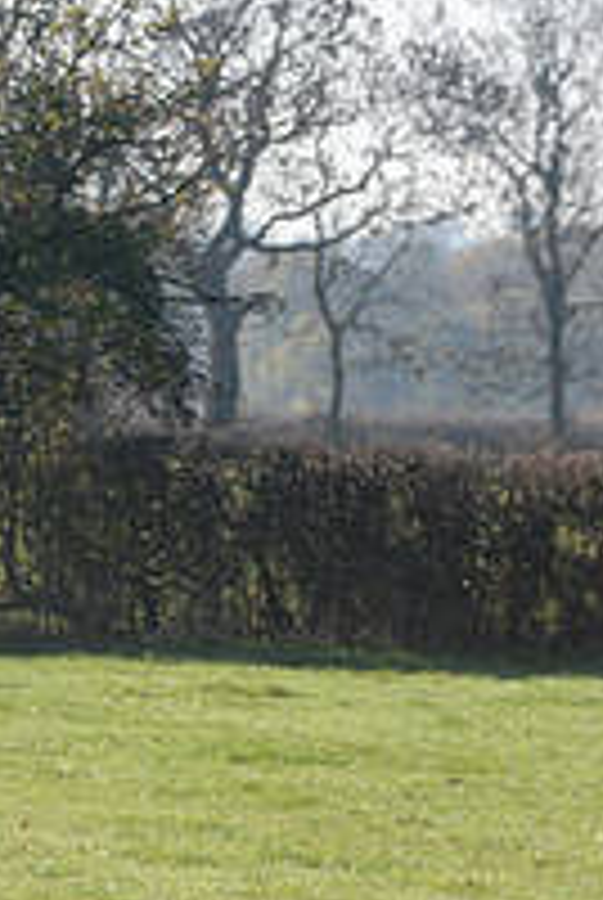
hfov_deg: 3.0
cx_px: -536
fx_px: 11592
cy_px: 459
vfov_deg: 4.4
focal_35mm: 463
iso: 1000
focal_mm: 160
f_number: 7.1
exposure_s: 1/1250
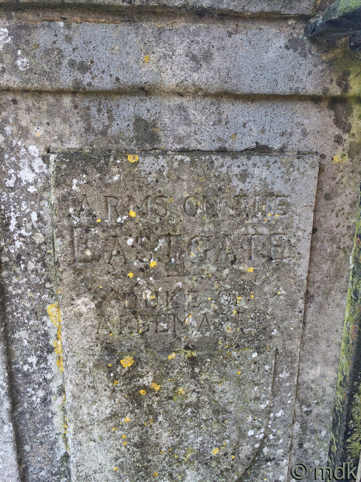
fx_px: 403
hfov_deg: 48.2
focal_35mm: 29
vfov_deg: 61.7
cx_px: 180
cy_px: 241
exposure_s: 1/150
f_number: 2.2
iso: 32
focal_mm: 4.15
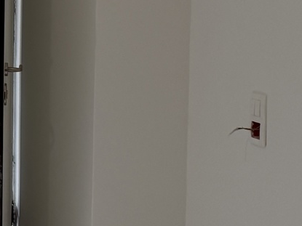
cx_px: -299
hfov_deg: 14.7
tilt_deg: -1.7
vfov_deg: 13.0
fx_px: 968
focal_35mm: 111
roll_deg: -0.7
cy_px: -36
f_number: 1.78
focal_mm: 6.76
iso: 160
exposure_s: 1/100
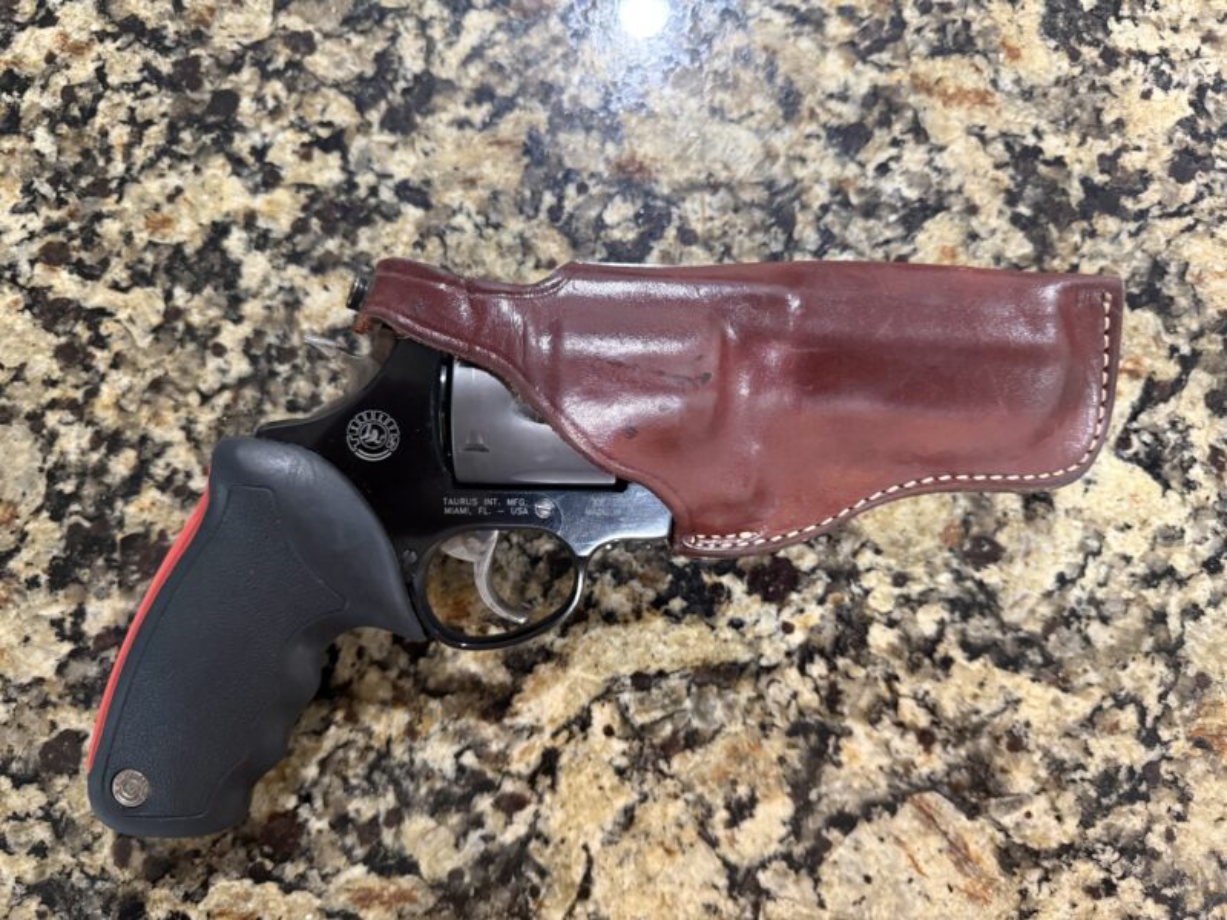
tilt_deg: -81.8
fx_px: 851
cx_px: 614
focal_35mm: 24
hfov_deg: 71.6
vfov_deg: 56.8
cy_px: 460
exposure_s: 1/40
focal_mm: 6.76
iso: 800
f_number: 1.78
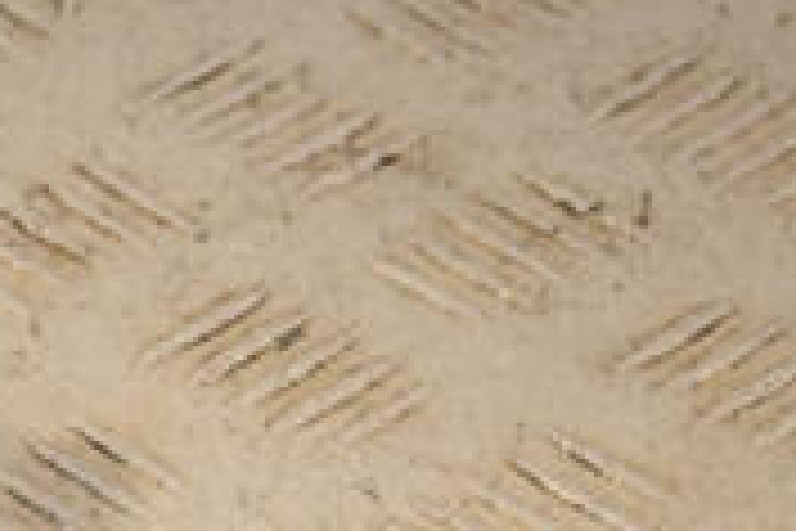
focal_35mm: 335
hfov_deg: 6.1
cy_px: 315
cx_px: -400
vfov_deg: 4.1
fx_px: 7407
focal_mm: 66
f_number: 6.3
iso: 800
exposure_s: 1/200
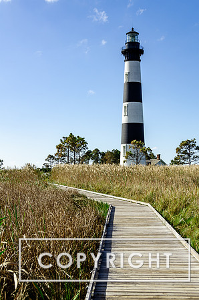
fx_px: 425
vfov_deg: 39.0
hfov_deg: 26.4
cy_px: 150
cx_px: 100
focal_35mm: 51
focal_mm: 34
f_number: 8
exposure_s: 1/500
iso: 100
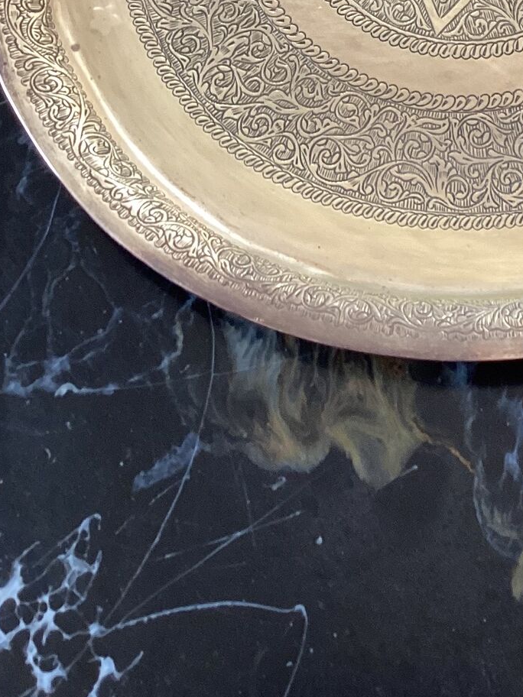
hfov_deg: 21.1
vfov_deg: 27.0
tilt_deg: -63.2
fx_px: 1370
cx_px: 483
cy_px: -1
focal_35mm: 68
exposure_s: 1/60
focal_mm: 3.3
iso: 100
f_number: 2.4
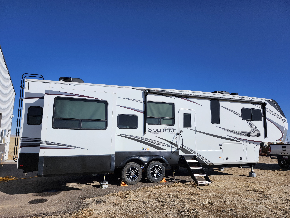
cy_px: 109
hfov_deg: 73.9
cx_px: 145
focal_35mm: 23
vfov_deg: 58.9
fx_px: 193
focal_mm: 5.54
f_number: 1.8
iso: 25
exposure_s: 1/3255
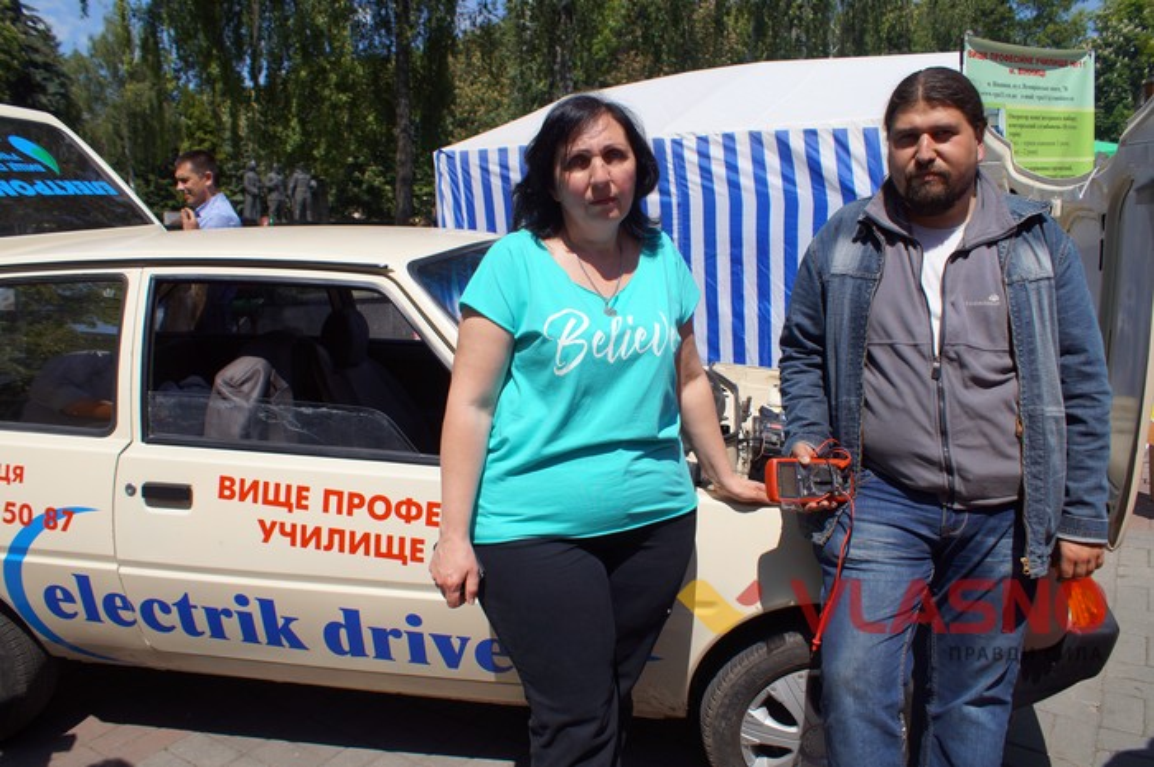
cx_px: 577
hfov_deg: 62.0
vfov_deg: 43.5
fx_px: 961
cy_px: 384
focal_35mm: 30
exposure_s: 1/1000
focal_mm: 20
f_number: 5
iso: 100
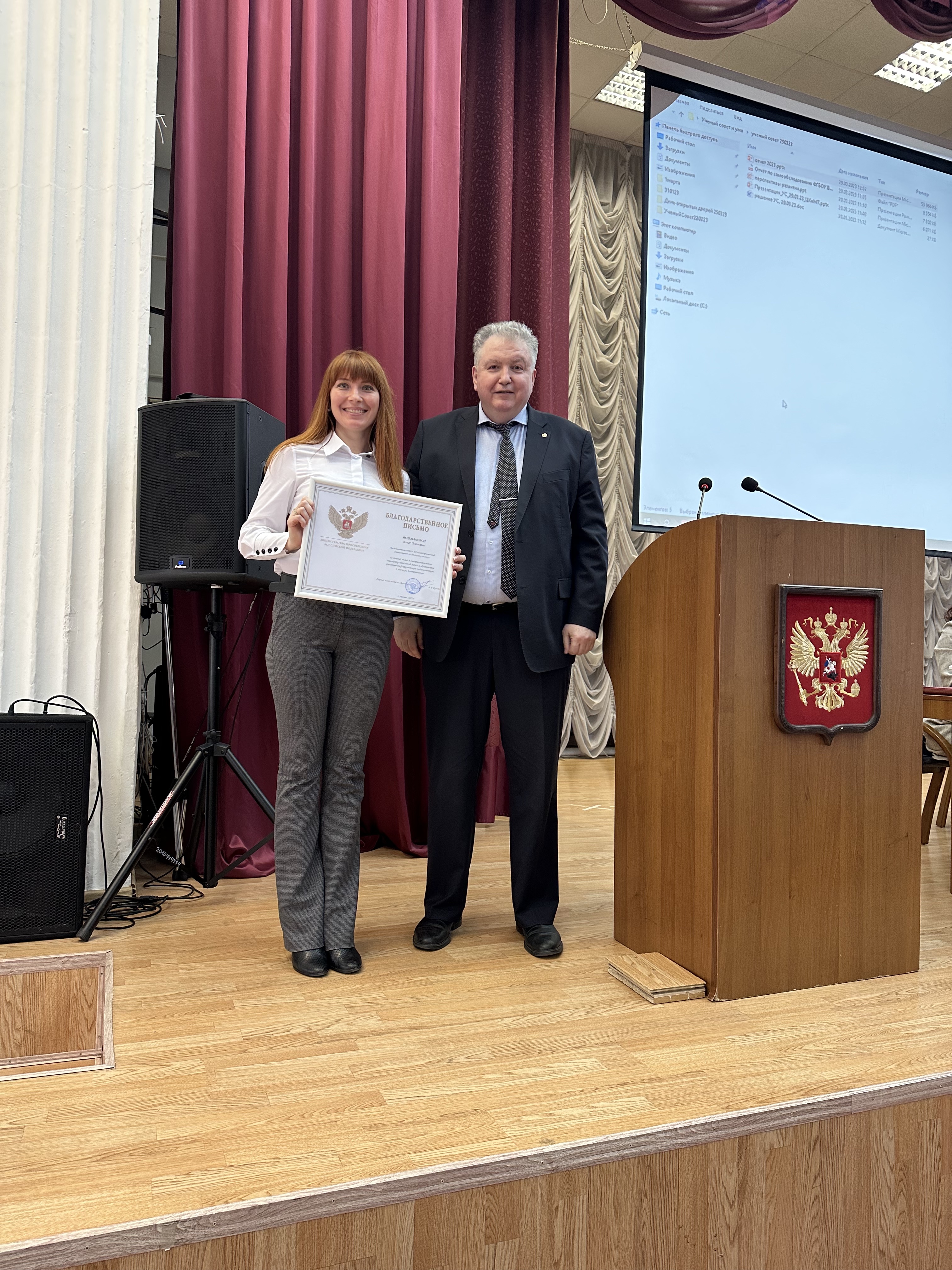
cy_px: 635
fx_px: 880
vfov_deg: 71.6
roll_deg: -0.4
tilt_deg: -0.3
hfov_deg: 56.8
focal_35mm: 24
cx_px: 476
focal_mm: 6.86
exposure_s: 1/100
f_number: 1.78
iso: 200
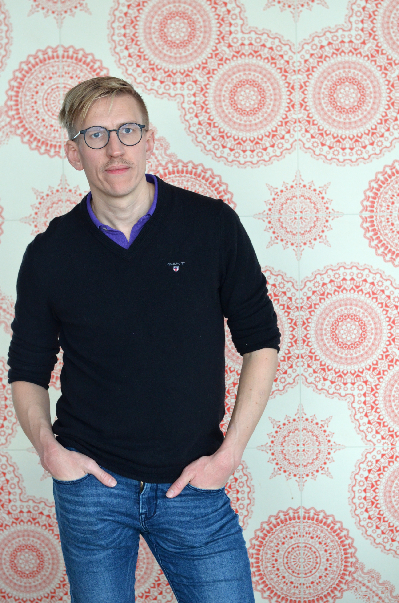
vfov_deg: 27.0
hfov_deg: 18.1
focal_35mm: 75
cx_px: 200
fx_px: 1252
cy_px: 302
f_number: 3.5
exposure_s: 1/160
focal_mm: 50
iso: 1400
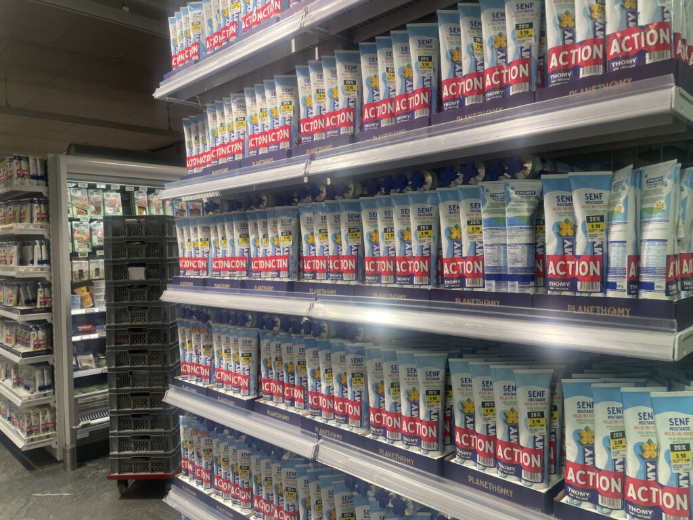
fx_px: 521
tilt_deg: +0.3
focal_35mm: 26
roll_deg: +1.2
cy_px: 260
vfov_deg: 53.1
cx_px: 346
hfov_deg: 67.3
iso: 50
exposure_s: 1/100
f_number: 1.6
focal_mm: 4.2
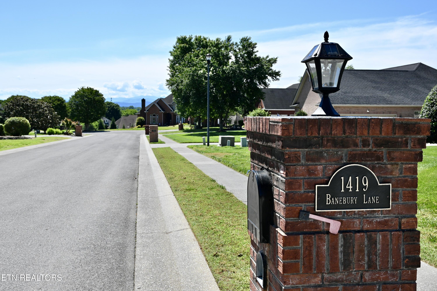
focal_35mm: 32
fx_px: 388
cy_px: 146
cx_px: 218
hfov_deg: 58.7
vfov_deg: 41.1
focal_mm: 21.5
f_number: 7.1
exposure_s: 1/400
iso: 100
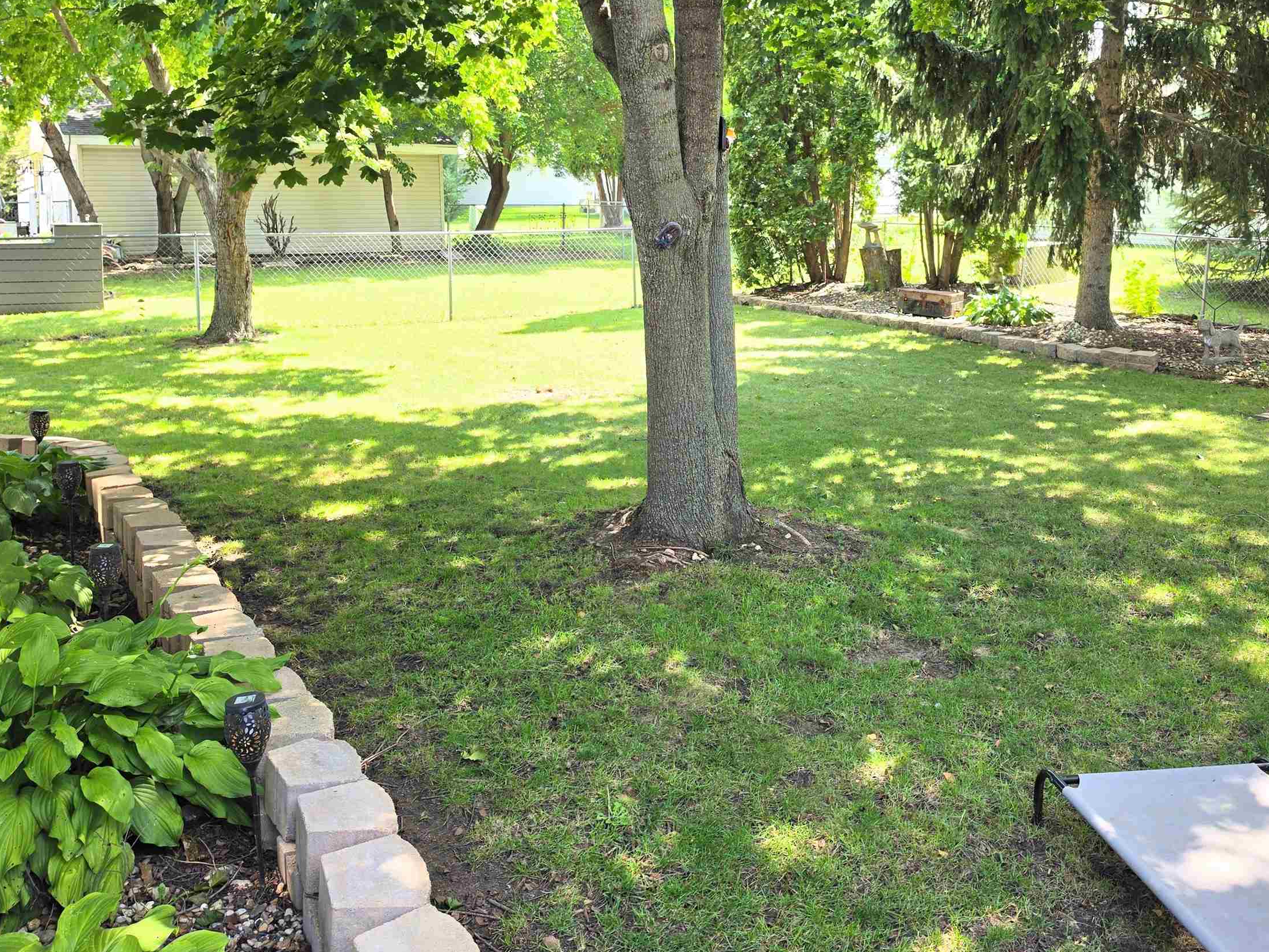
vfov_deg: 43.6
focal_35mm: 32
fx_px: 1173
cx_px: 760
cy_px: 329
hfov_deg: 56.4
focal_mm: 6.5
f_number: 1.4
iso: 25
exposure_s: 1/359
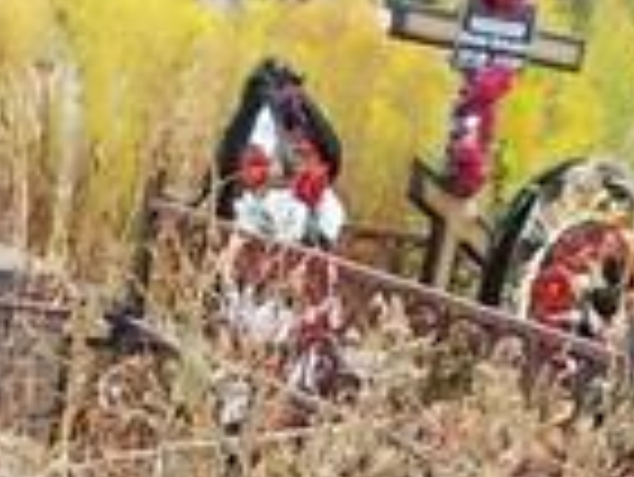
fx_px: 2695
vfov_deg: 9.3
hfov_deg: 13.3
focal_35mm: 147
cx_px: 49
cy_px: 1058
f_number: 3.2
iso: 80
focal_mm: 4.6
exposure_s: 1/160
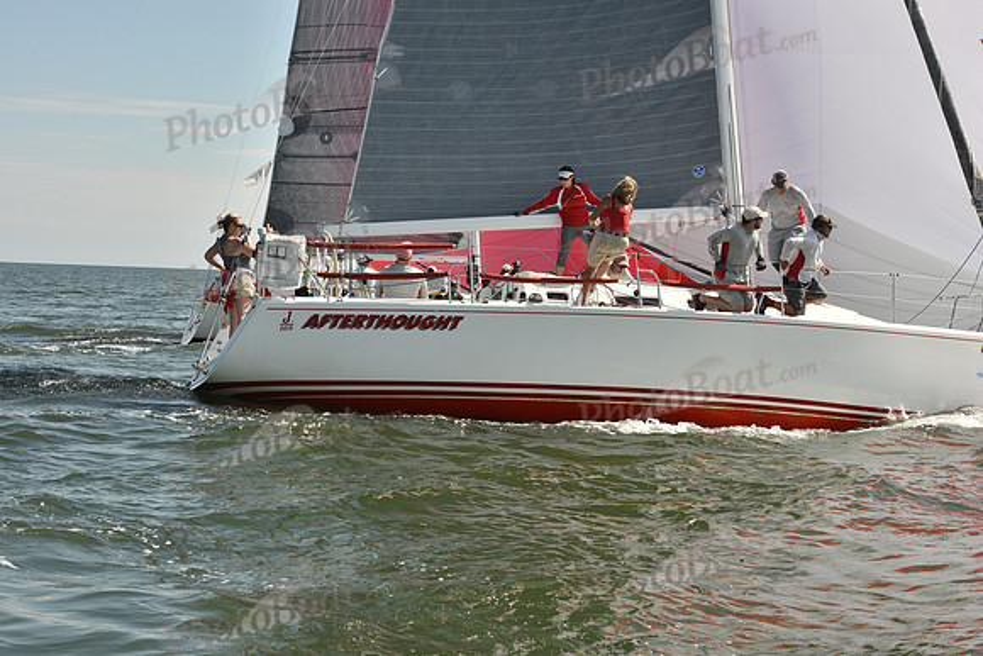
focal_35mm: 70
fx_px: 1912
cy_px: 328
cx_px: 492
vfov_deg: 19.5
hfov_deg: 28.8
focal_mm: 70
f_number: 11
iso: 320
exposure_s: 1/640
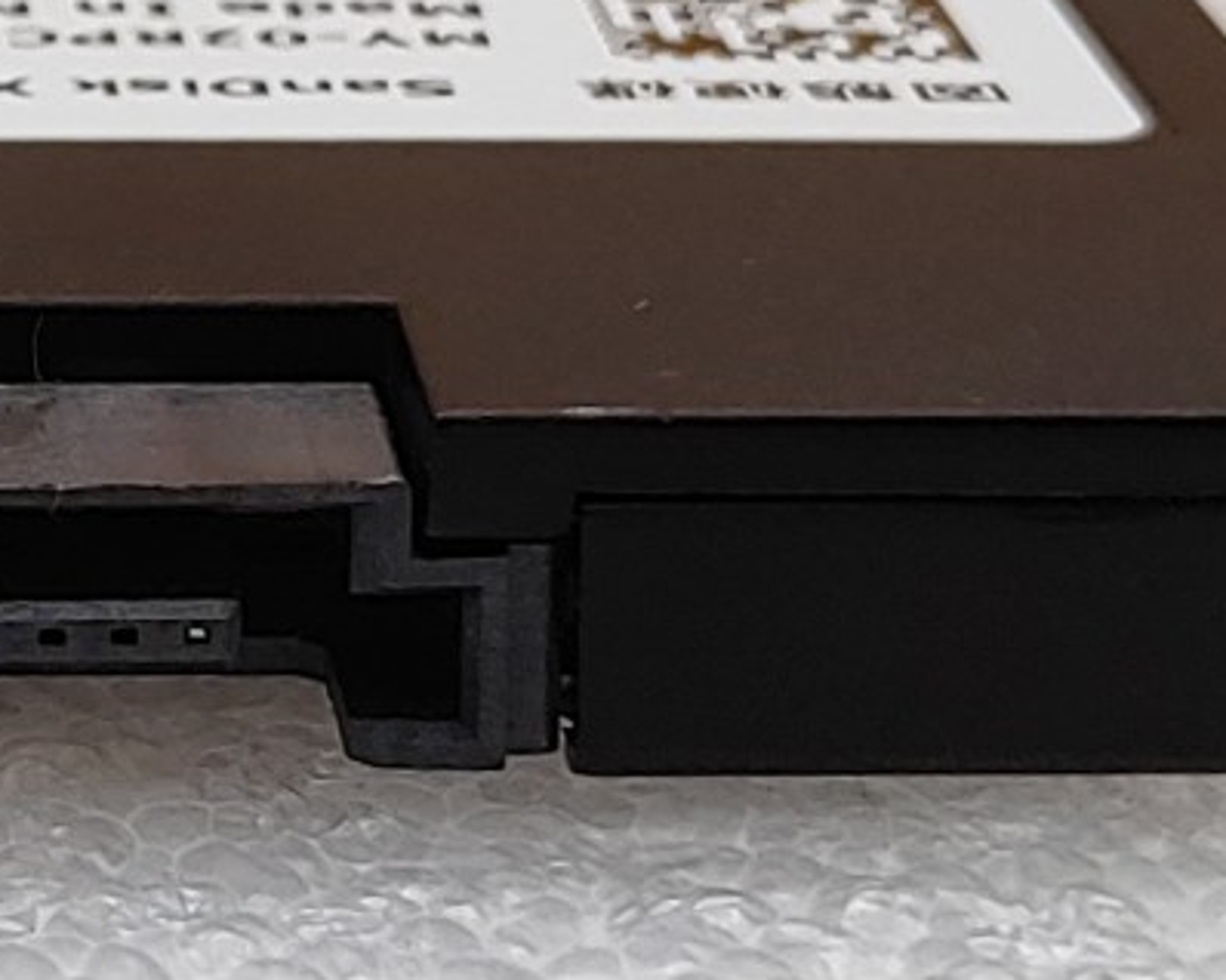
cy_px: 265
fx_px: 6274
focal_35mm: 173
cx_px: -391
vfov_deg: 8.9
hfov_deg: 10.9
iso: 50
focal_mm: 4.36
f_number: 1.8
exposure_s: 1/141
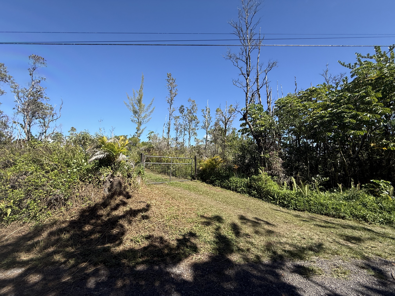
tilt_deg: +6.3
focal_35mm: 14
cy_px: 148
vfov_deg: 85.7
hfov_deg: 102.1
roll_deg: +0.2
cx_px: 198
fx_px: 160
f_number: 2.2
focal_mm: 2.22
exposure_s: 1/1431
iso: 50
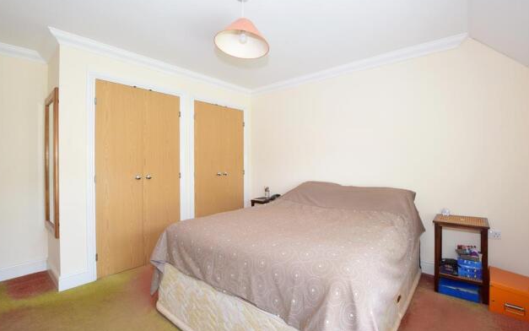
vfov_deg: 71.3
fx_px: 231
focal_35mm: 16
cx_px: 265
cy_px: 161
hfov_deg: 97.8
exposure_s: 1/2
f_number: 11
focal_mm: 10
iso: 400
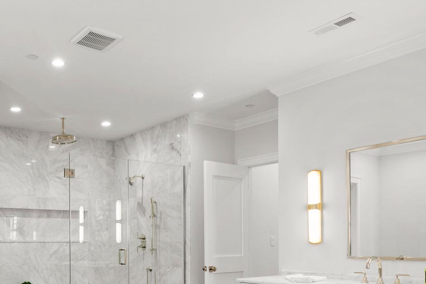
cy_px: 232
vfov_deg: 34.7
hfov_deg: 49.3
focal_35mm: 37
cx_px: 94
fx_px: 438
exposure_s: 1/1.25
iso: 200
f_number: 8
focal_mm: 17
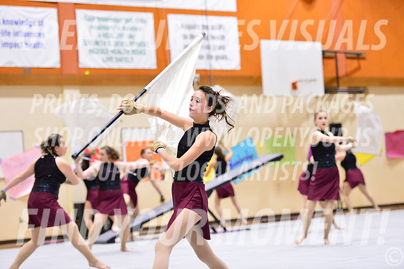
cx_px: 202
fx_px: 1122
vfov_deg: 13.7
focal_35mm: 100
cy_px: 134
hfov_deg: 20.4
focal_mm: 100
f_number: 2.8
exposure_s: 1/250
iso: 4000
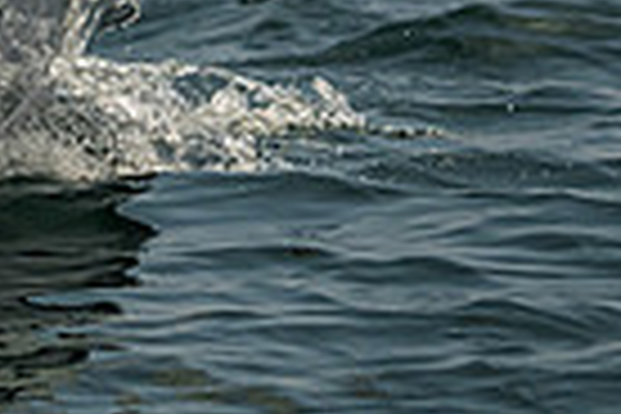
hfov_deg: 3.1
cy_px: -634
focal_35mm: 658
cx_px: -437
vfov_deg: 2.1
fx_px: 11350
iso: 320
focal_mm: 120
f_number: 5
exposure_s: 1/2500
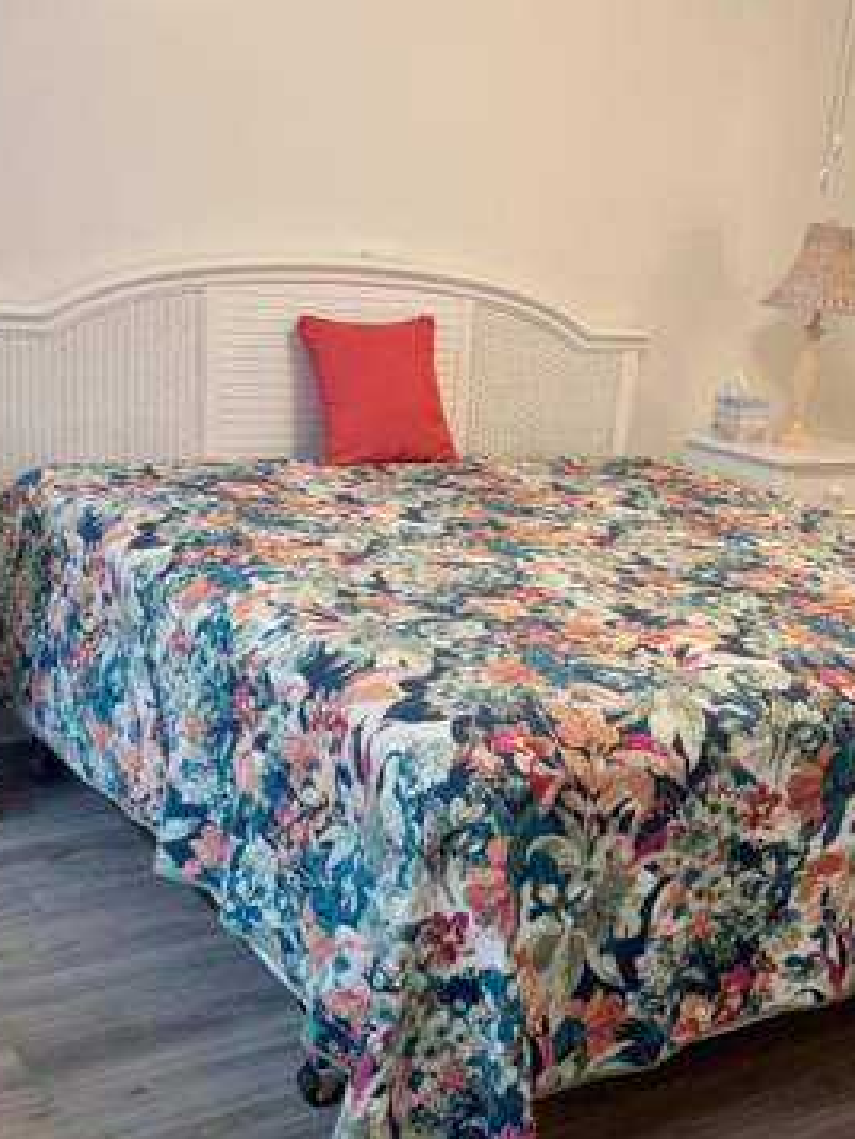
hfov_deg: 33.6
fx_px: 1415
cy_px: 708
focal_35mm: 43
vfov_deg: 43.5
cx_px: 463
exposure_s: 1/60
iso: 200
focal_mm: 6.76
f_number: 1.78
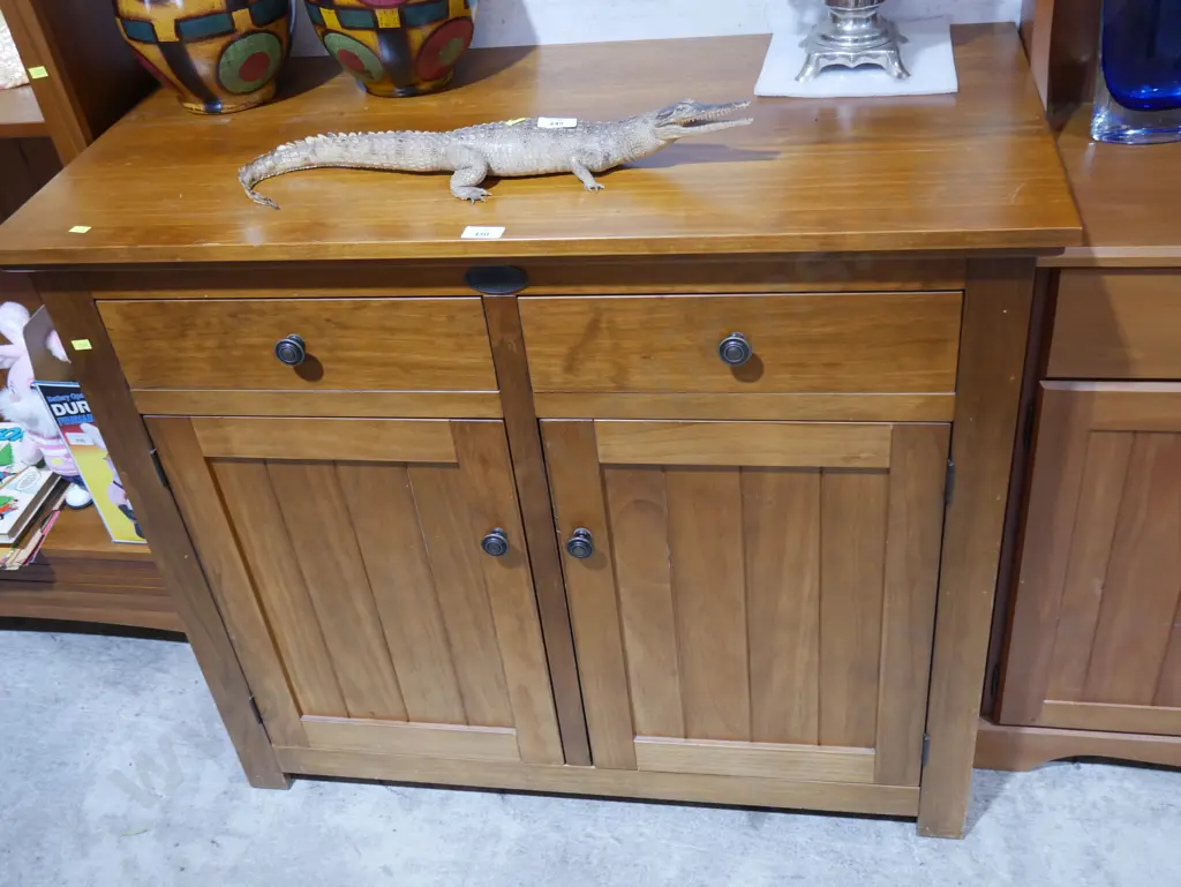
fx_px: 1229
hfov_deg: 51.3
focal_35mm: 36
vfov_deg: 39.7
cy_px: 444
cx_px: 590
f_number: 4
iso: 640
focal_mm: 18
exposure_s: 1/60
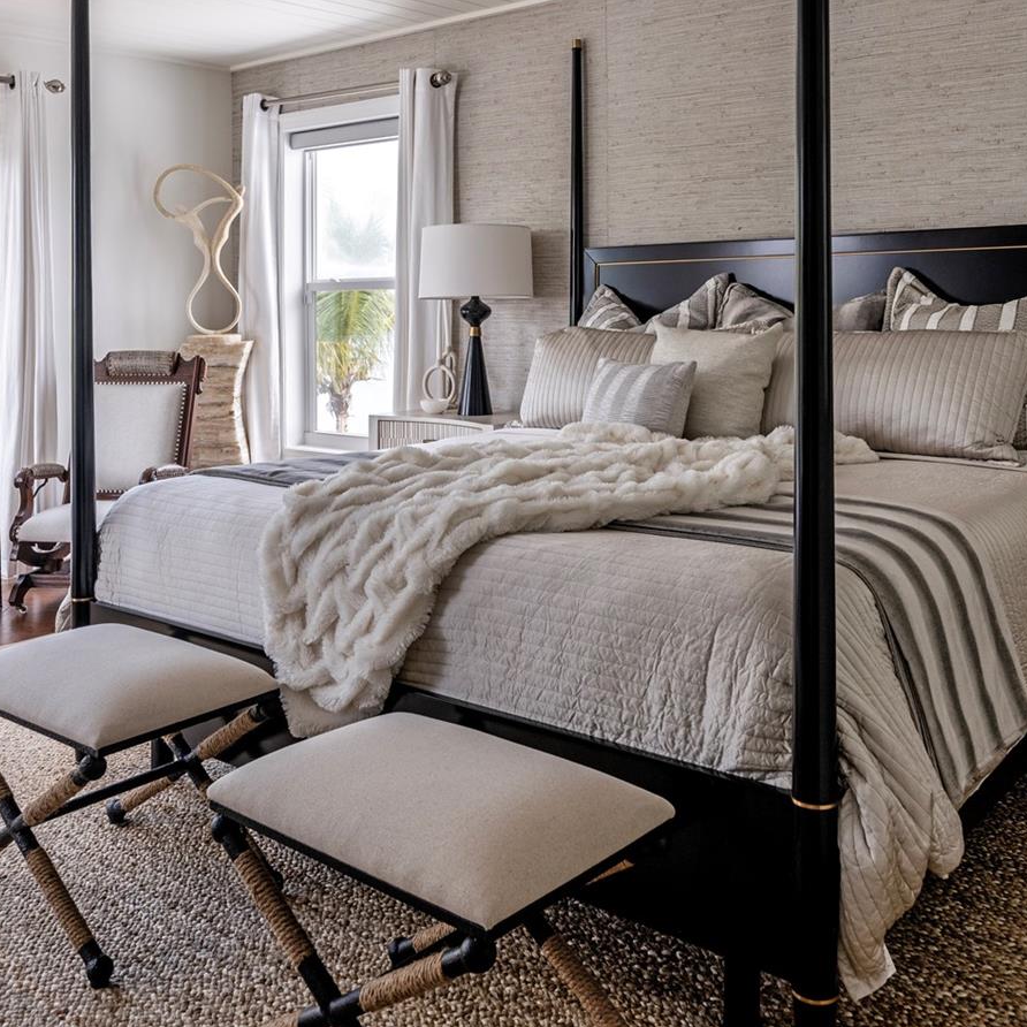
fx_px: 1100
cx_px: 525
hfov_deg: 50.1
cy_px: 446
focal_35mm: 33
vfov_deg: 49.9
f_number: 8
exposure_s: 1/30
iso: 320
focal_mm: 21.5
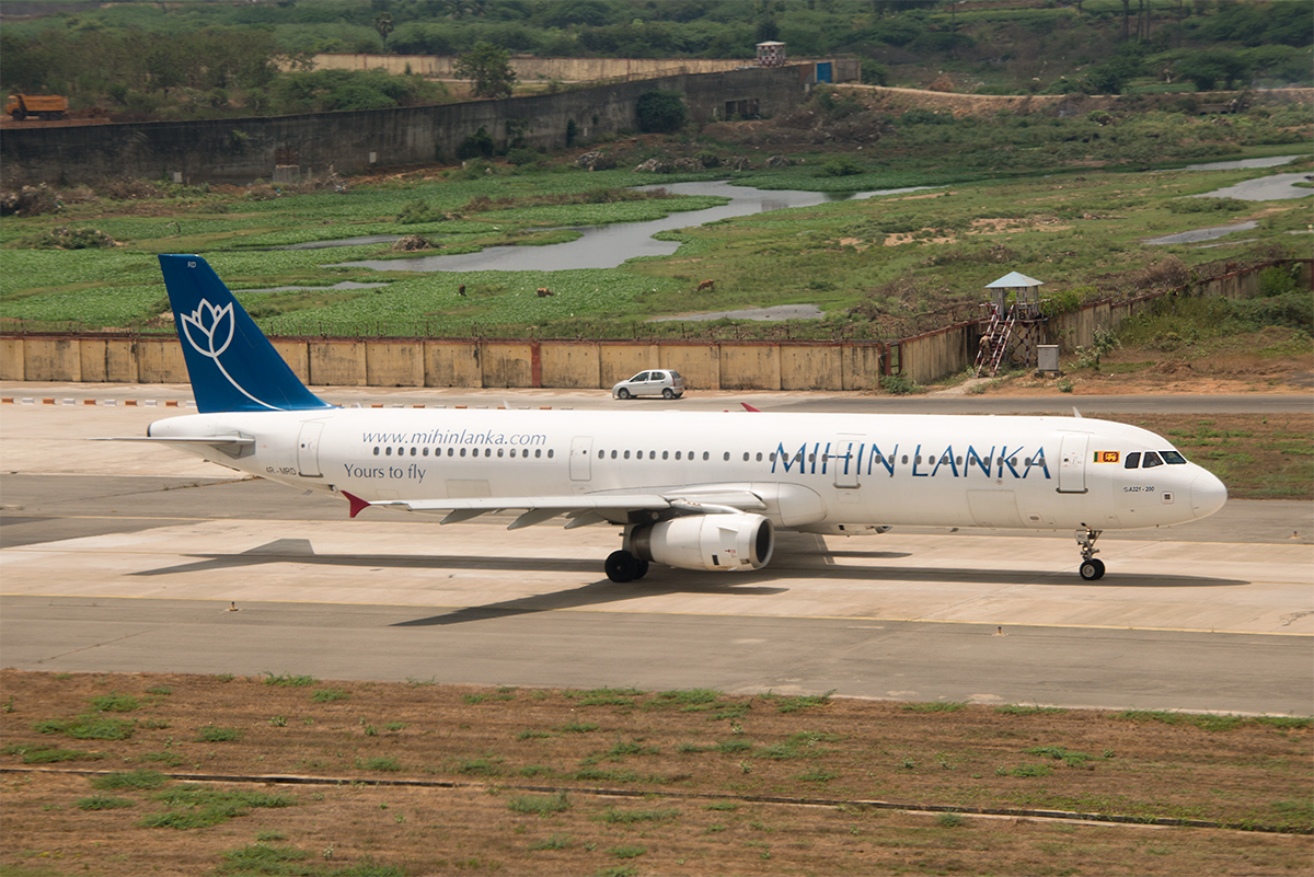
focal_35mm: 125
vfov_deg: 11.0
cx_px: 657
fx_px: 4564
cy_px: 438
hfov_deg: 16.4
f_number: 8
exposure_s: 1/500
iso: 320
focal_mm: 125
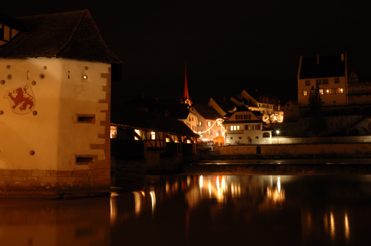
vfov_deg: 39.9
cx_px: 186
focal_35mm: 33
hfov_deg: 57.3
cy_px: 123
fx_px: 340
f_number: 10
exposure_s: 13
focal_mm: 22
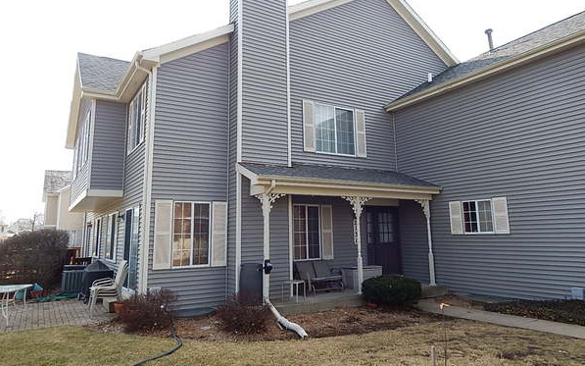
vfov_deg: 49.2
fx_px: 399
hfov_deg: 72.5
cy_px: 162
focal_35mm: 25
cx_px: 303
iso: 125
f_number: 3
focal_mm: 4
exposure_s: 1/500
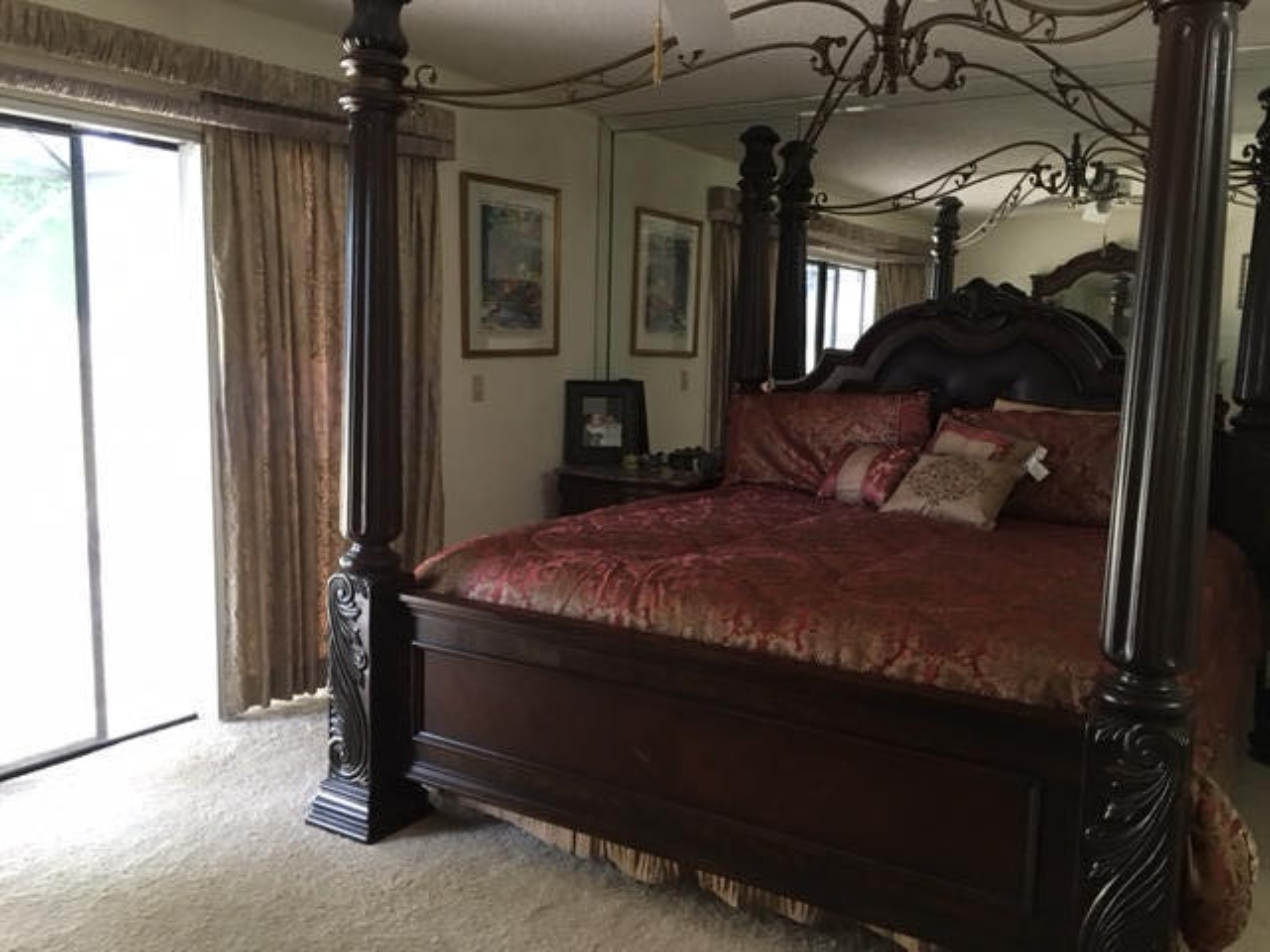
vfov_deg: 48.2
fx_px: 1064
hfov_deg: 61.7
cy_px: 476
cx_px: 635
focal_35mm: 29
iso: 50
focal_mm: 4.15
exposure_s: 1/4
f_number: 2.2
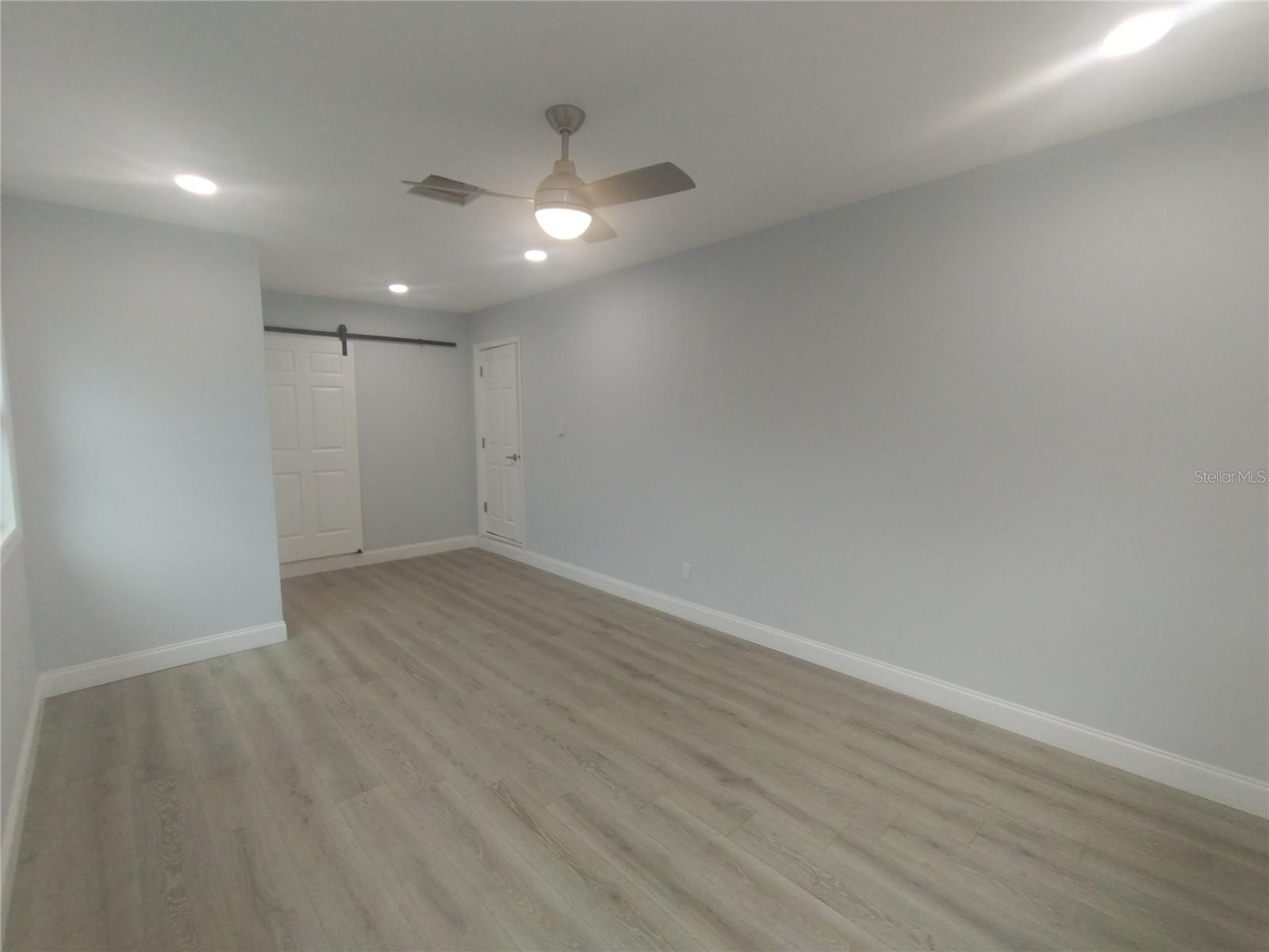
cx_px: 634
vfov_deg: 78.1
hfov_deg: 94.5
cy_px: 476
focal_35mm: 16
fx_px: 587
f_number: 2.2
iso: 122
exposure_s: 1/30
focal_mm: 1.66
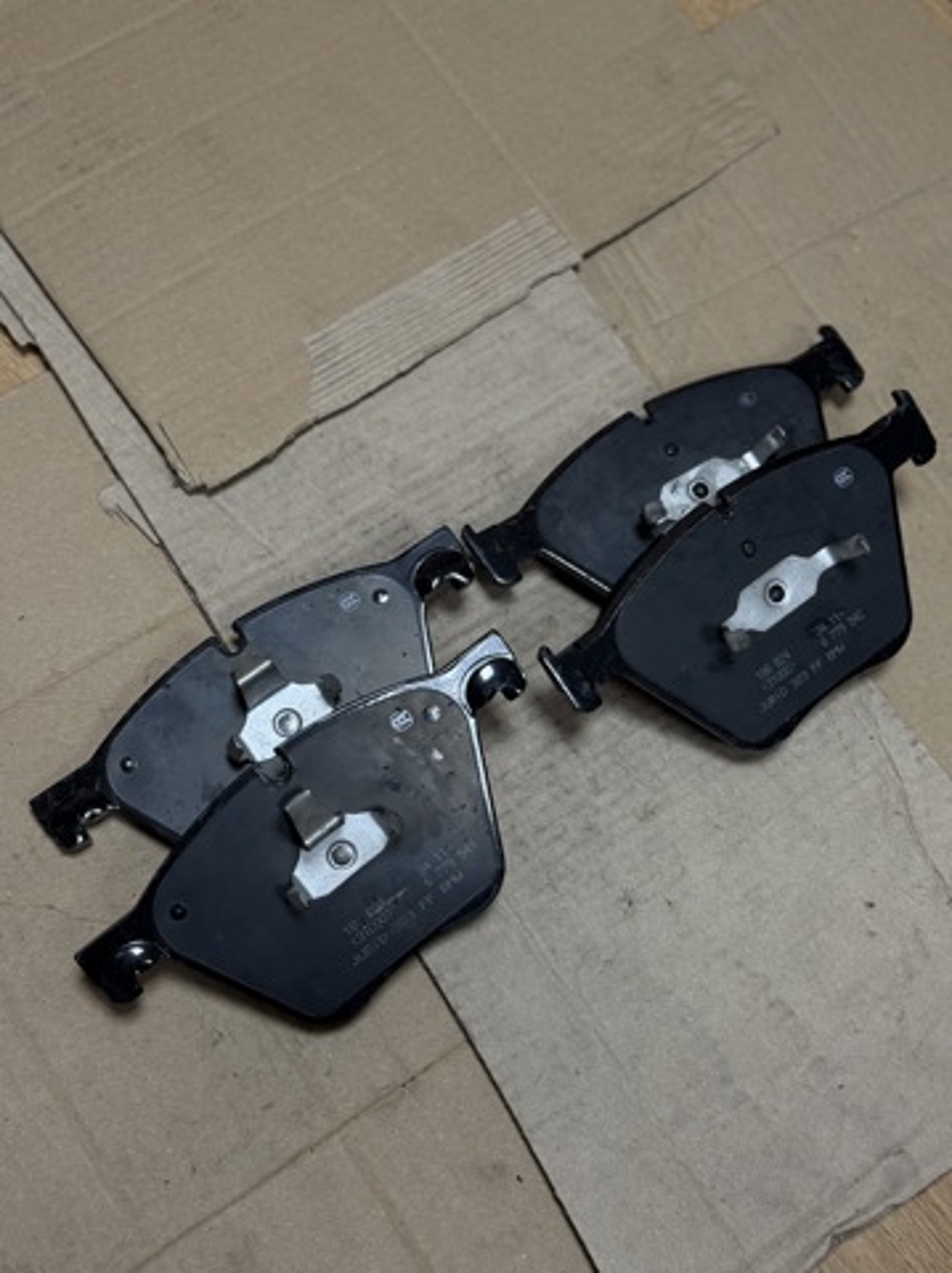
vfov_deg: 39.7
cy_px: 636
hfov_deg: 30.2
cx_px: 476
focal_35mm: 48
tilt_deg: -70.5
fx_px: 1763
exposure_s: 1/50
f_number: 1.78
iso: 80
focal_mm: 6.76
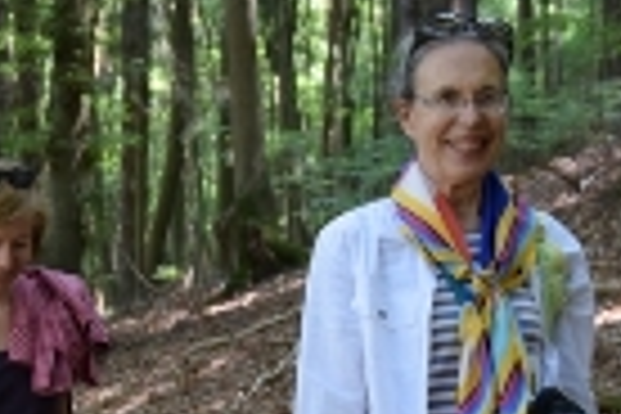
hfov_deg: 16.7
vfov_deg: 11.0
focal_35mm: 123
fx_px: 2115
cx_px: 207
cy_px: 513
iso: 1600
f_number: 4
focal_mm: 25
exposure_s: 1/160
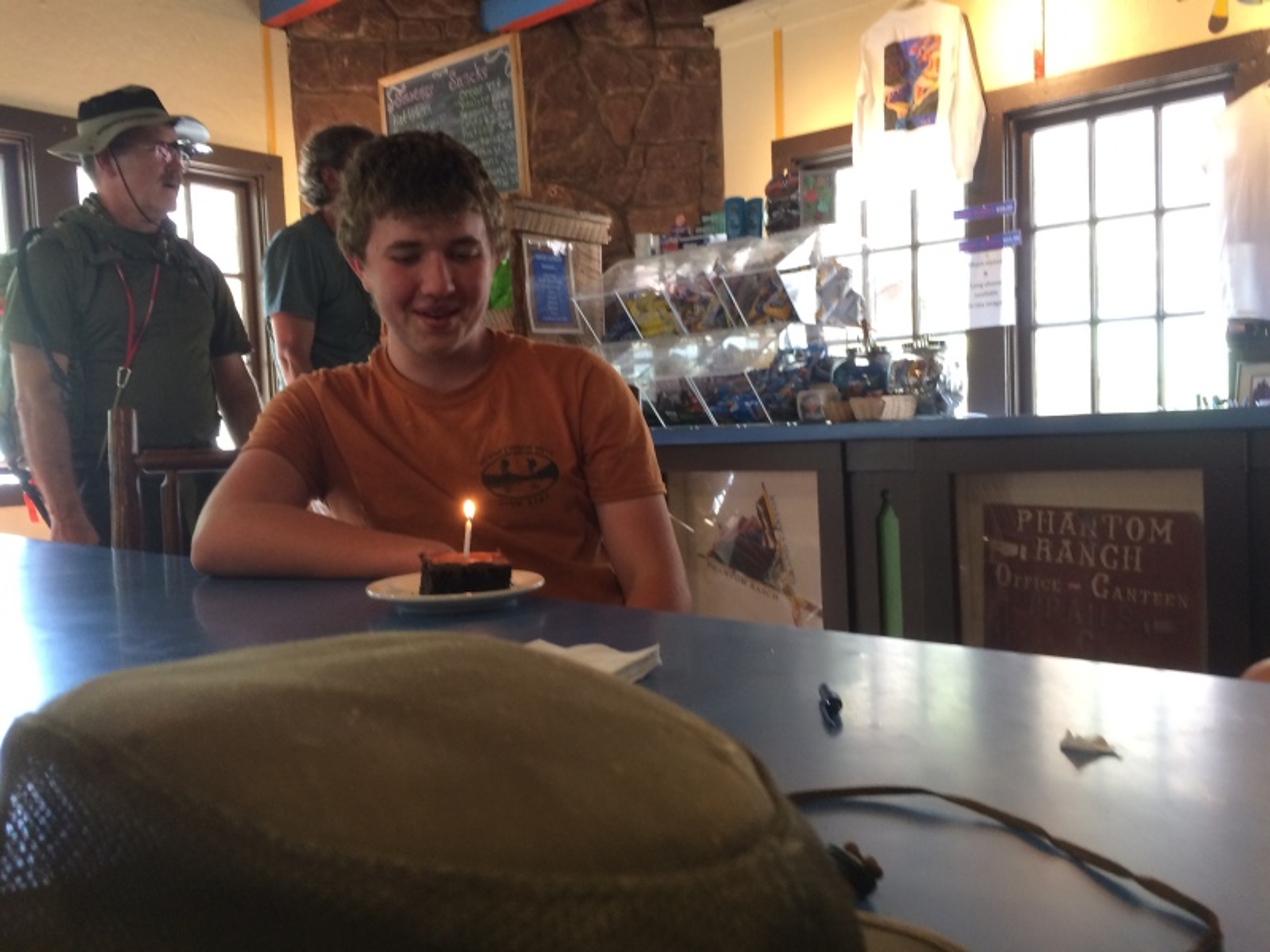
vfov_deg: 48.2
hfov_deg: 61.7
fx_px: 1064
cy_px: 476
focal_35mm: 29
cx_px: 635
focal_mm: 4.15
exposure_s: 1/30
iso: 100
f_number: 2.2
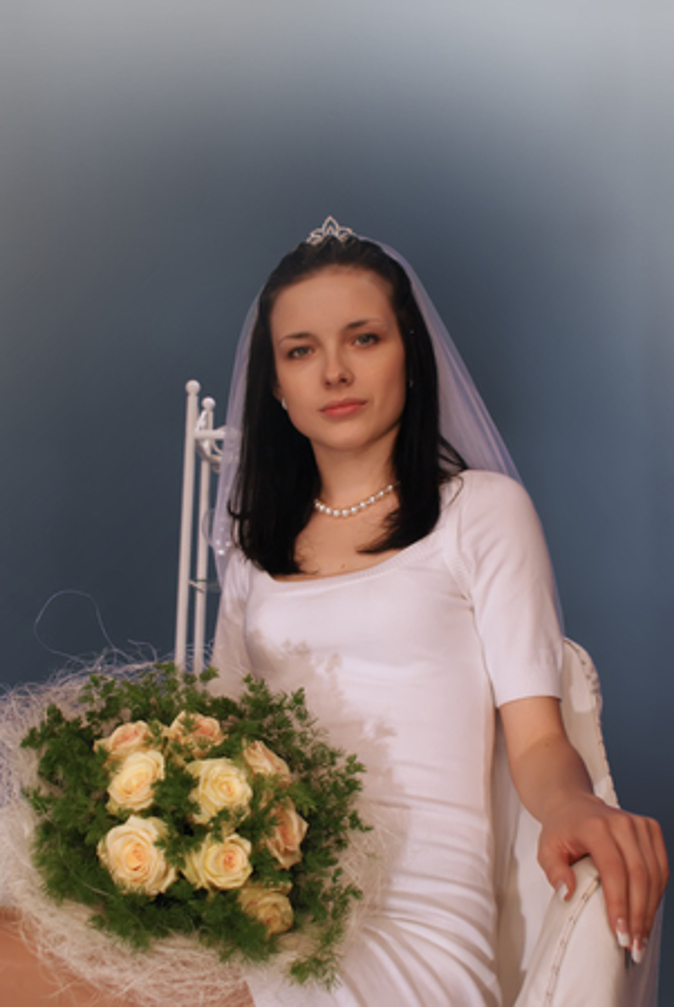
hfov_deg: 32.0
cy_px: 504
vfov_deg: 46.4
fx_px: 1177
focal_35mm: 42
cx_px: 337
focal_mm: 28
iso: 800
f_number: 5
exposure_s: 1/125
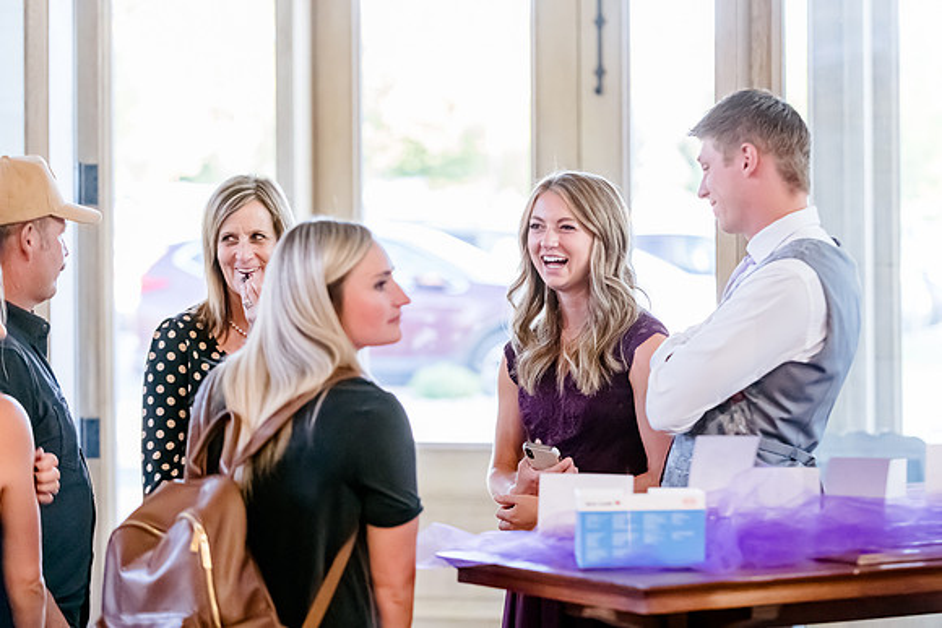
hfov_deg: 17.2
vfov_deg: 11.5
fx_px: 3120
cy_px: 307
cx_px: 551
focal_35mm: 119
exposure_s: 1/250
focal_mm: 102
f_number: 2.8
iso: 4000
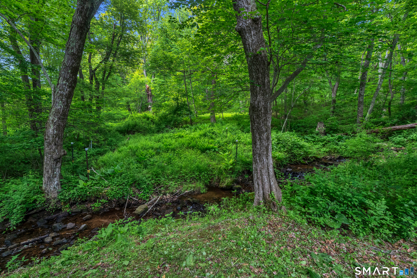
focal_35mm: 16
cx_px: 208
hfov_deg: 96.7
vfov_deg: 73.7
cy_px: 139
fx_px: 185
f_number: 7.1
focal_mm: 16
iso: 1600
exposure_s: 1/125
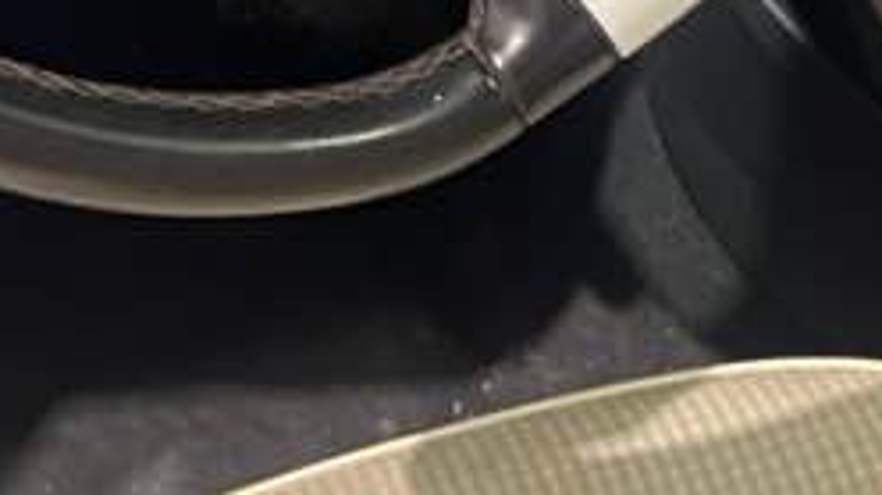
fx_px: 2477
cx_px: 640
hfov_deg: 20.1
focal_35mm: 106
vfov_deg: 10.6
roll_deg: -5.7
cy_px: -429
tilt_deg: -34.1
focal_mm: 5.7
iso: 400
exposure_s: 1/40
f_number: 1.5
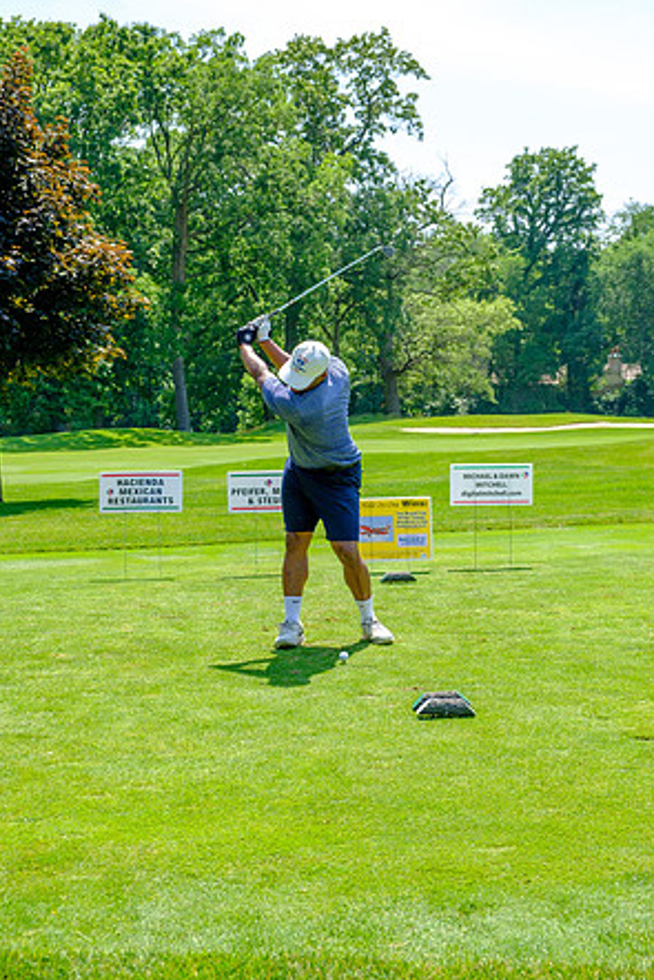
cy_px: 483
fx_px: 1552
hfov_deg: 23.8
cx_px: 328
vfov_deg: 35.0
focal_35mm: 57
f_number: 5
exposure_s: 1/250
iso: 200
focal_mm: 37.4
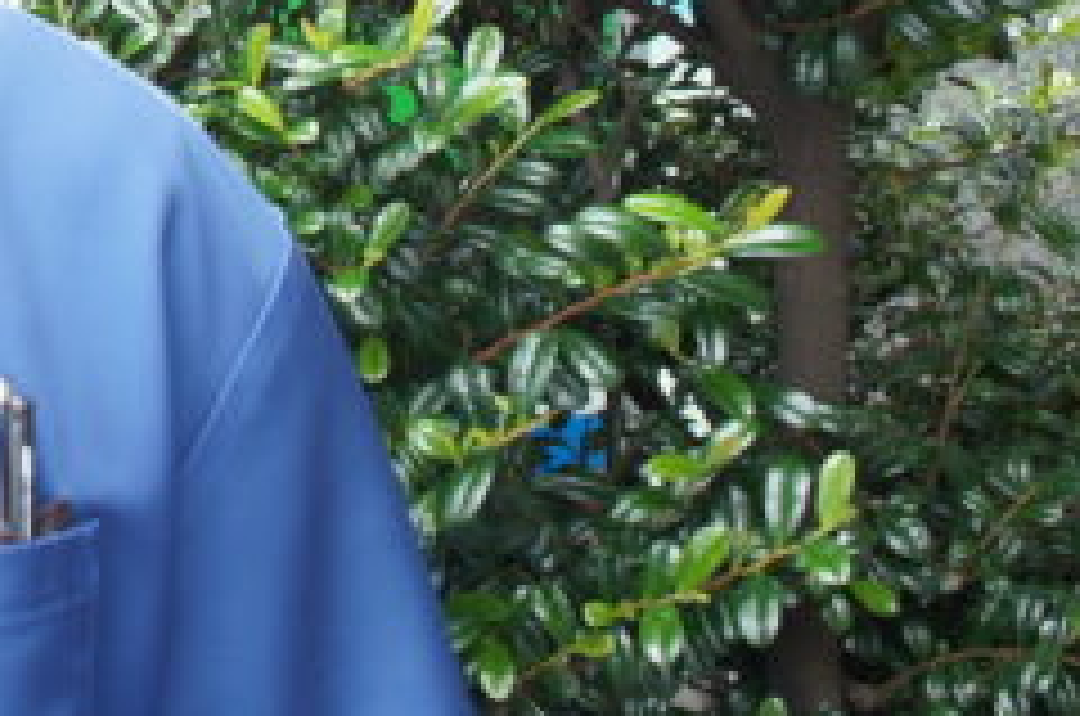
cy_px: -317
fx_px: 2874
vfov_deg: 13.5
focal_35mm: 96
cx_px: -405
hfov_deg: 19.3
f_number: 5.6
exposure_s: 1/60
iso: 200
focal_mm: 20
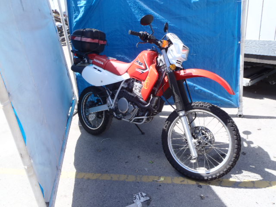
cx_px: 138
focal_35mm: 28
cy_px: 104
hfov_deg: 63.4
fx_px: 223
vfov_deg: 49.7
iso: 80
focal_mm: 5
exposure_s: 1/200
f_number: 4.5
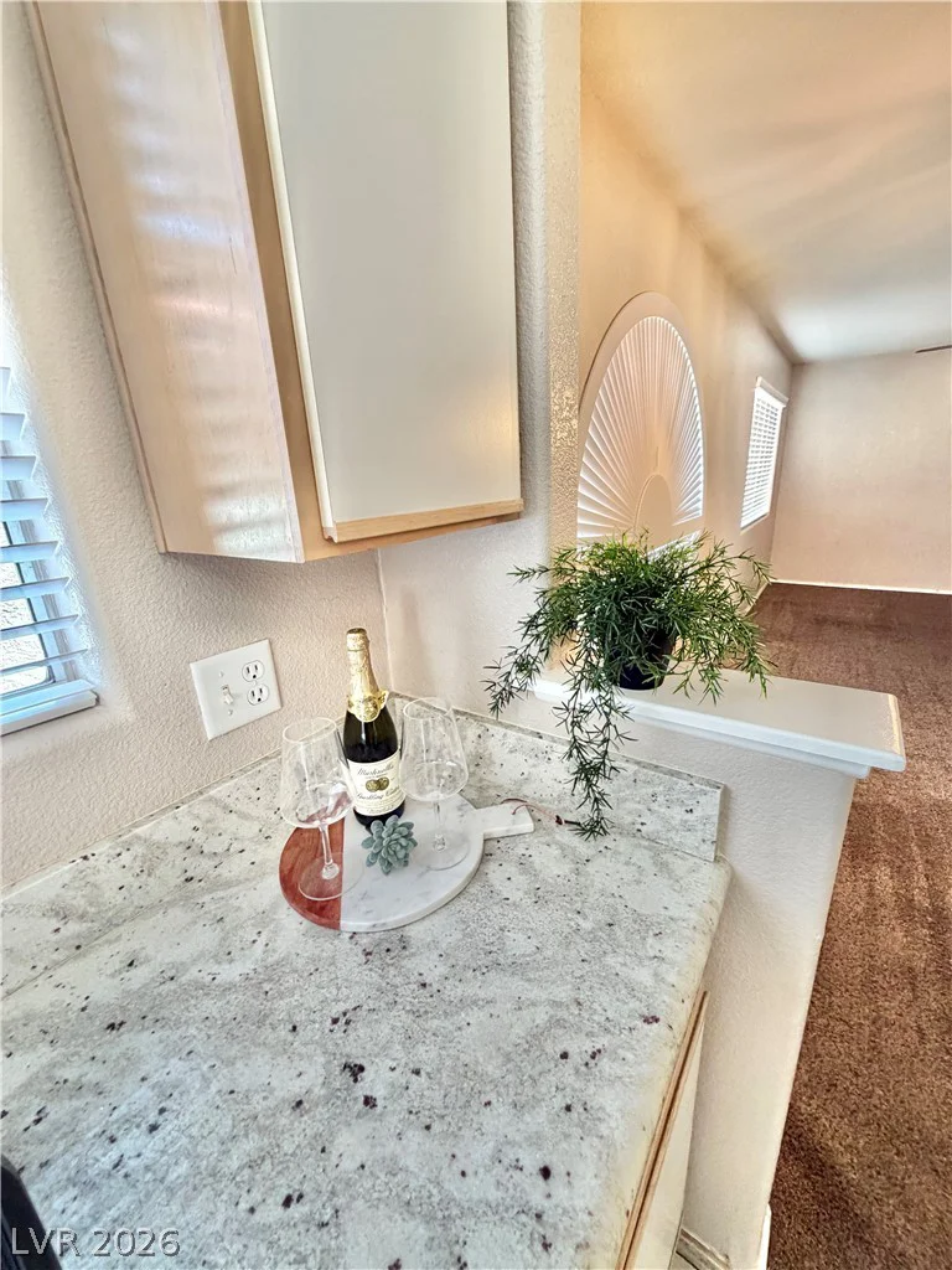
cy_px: 635
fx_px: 513
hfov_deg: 85.7
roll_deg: +3.2
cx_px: 476
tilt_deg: -15.5
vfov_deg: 102.1
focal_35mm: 14
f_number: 2.2
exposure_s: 1/120
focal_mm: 2.22
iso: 250
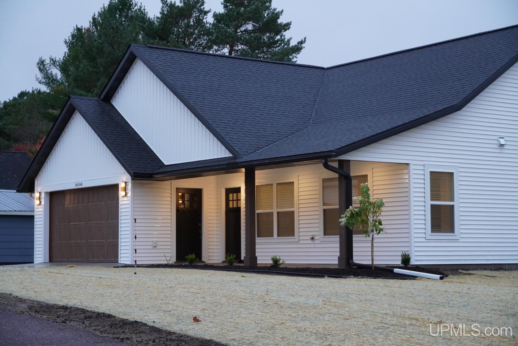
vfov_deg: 18.6
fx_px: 1058
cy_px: 173
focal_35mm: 74
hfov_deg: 27.5
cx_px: 259
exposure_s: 1/160
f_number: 5
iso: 2000
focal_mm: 49
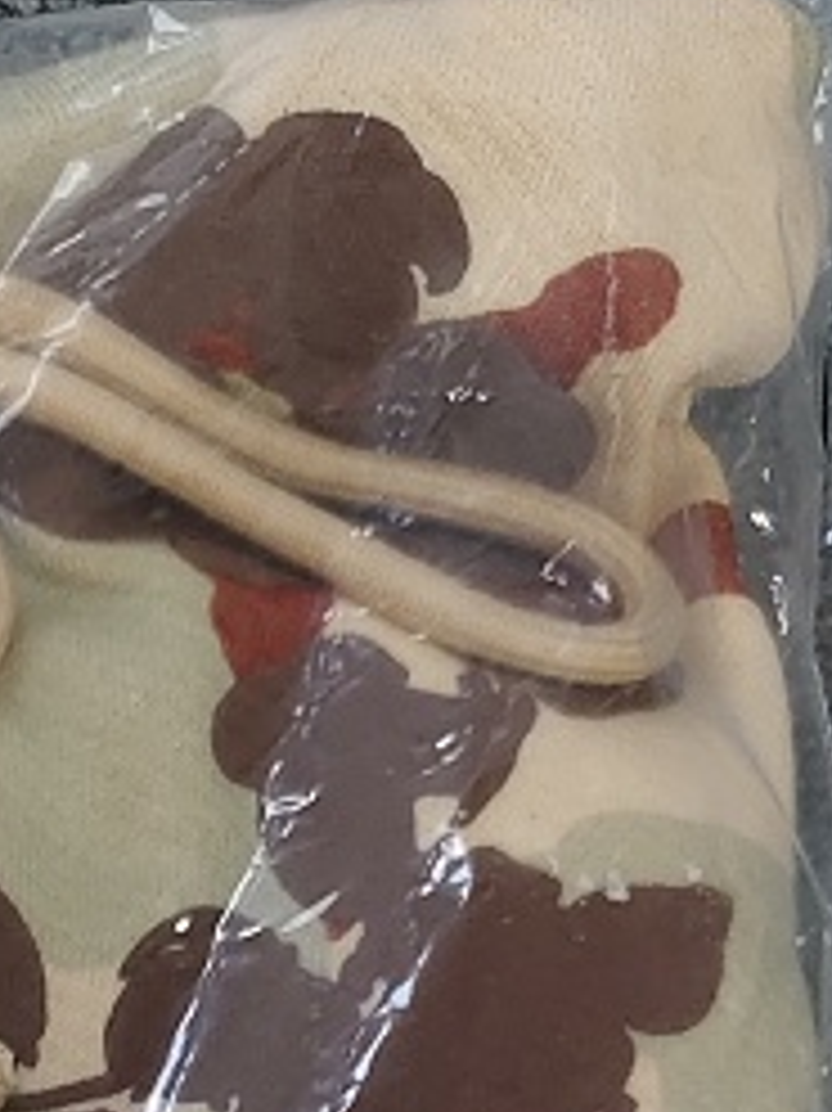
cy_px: 2098
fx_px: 3368
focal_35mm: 105
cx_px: -495
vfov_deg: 15.6
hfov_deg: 13.1
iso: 660
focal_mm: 5.56
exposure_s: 1/100
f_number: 1.88
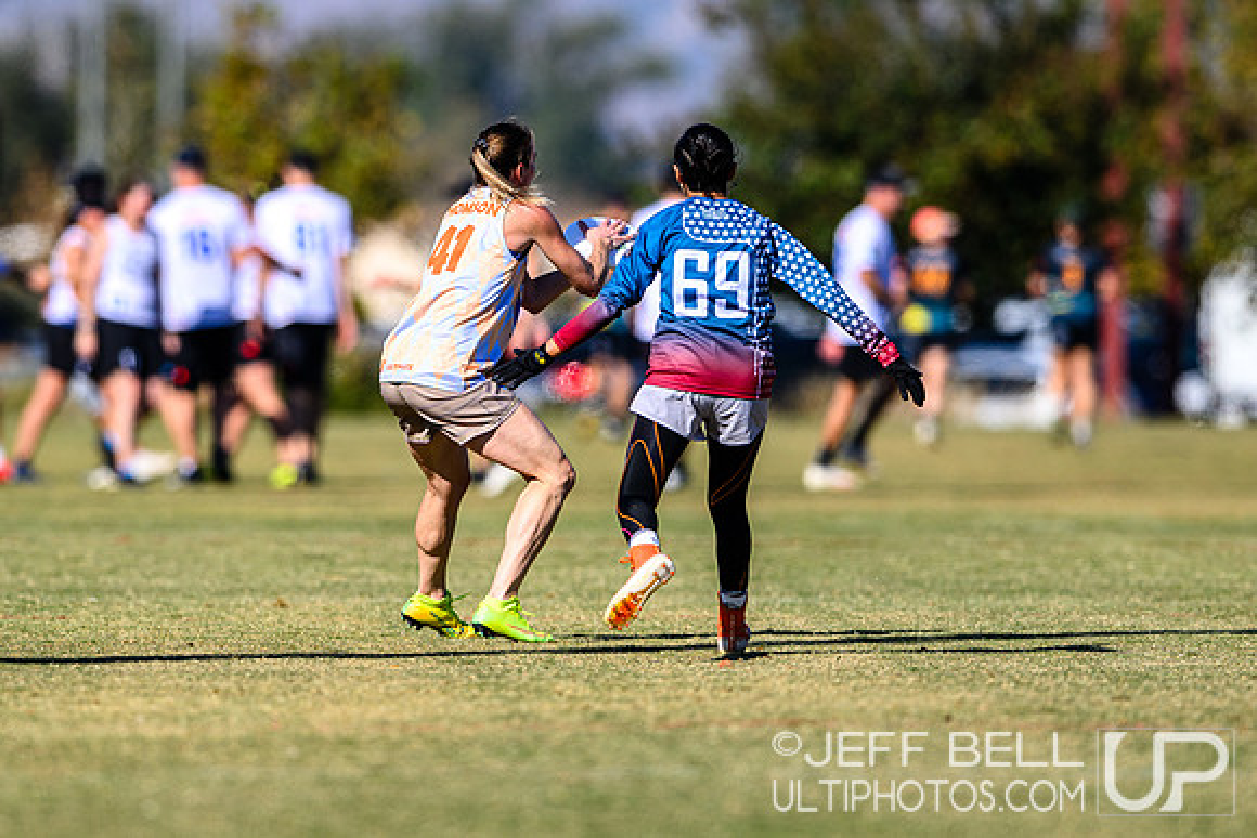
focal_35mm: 762
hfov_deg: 2.7
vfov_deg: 1.8
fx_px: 26618
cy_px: 391
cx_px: 466
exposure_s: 1/2500
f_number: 3.2
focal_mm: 400
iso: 100
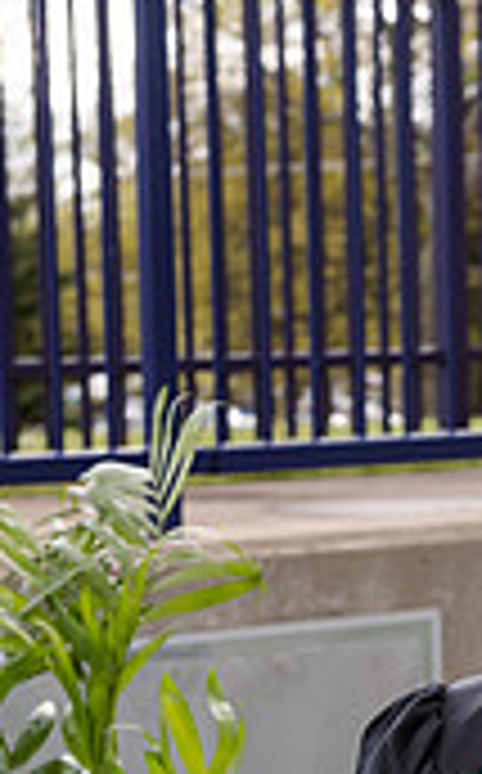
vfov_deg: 11.6
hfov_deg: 7.2
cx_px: 716
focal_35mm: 179
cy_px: 772
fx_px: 3775
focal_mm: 52
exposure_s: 1/200
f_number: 5.6
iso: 320
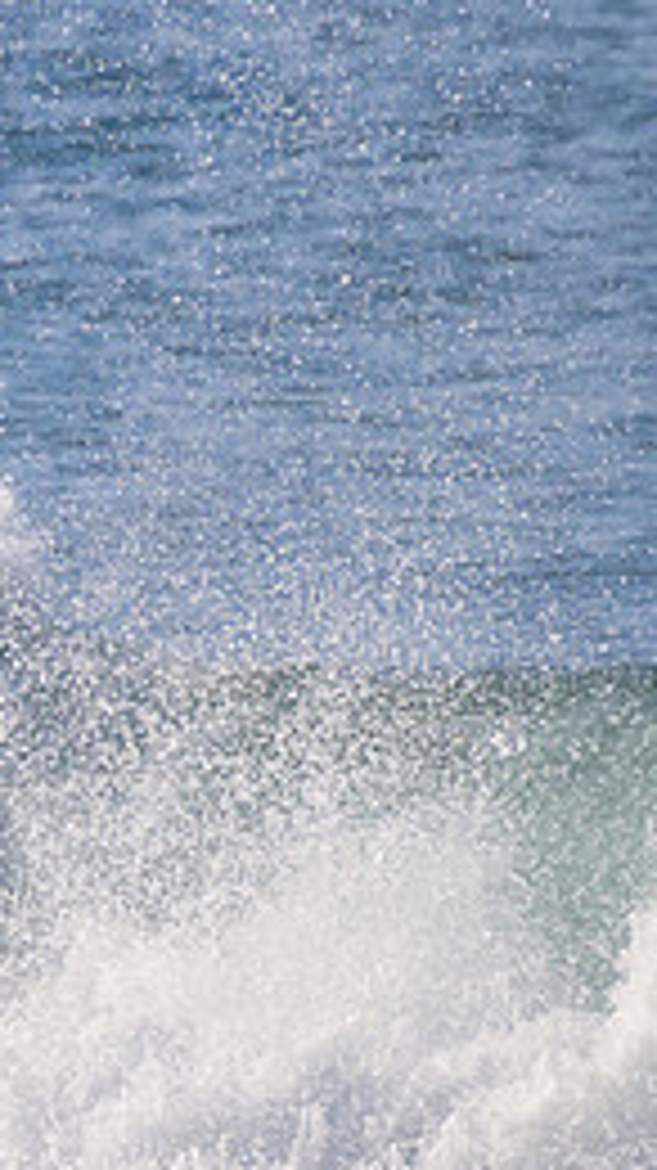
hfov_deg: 0.6
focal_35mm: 1870
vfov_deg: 1.2
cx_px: -522
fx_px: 57991
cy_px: 641
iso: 1100
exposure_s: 1/2000
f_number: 11
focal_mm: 800
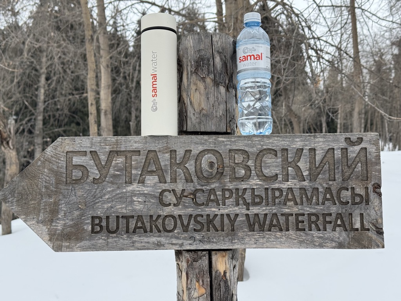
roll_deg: -1.8
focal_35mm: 48
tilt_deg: +12.5
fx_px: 556
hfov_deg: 39.7
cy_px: 150
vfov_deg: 30.3
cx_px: 200
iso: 64
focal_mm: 6.76
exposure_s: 1/1869
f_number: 1.78
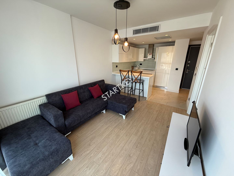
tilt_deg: -17.6
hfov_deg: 102.1
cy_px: 88
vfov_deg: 85.7
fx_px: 95
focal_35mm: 14
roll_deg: -0.3
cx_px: 117
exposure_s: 1/100
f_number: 2.2
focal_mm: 2.22
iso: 125
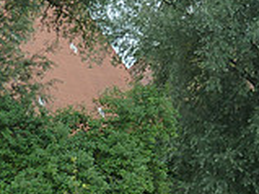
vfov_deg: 7.8
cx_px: 383
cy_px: 32
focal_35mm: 190
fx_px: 1421
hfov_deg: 10.1
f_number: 3.8
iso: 125
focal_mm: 8.5
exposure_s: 1/160
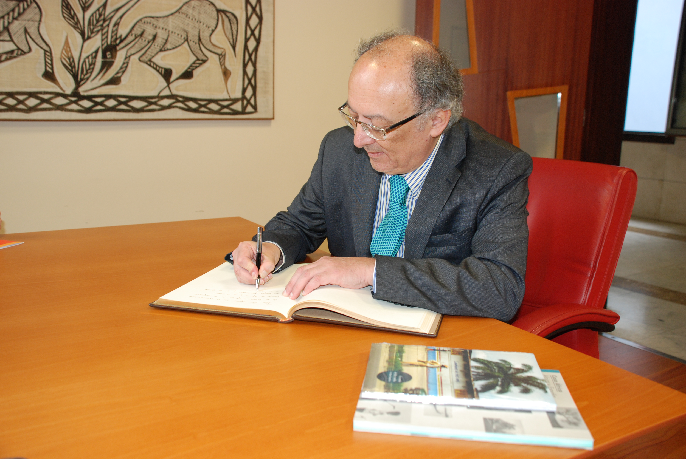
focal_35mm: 33
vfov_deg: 40.1
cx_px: 343
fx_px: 630
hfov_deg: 57.2
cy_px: 230
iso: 400
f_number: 3.8
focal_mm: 22
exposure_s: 1/60
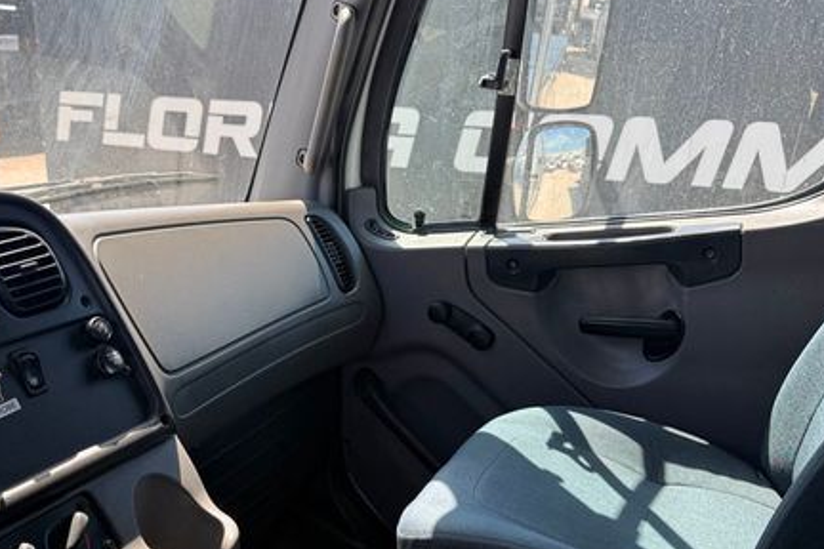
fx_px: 847
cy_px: 396
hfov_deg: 51.4
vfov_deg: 35.3
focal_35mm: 37
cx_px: 315
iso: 80
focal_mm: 6.76
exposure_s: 1/521
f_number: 1.78
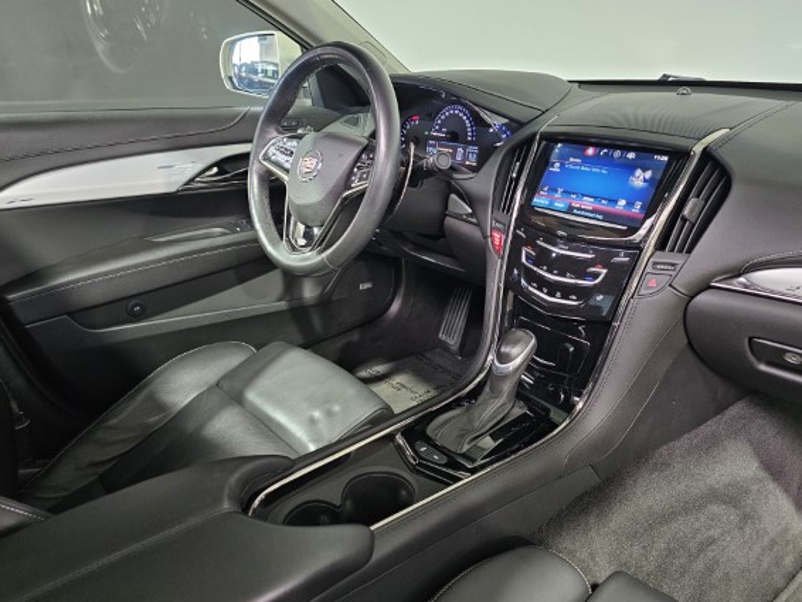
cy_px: 263
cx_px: 422
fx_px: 603
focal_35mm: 26
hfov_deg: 67.2
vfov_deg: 53.0
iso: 640
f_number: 1.7
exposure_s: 1/100
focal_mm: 6.3
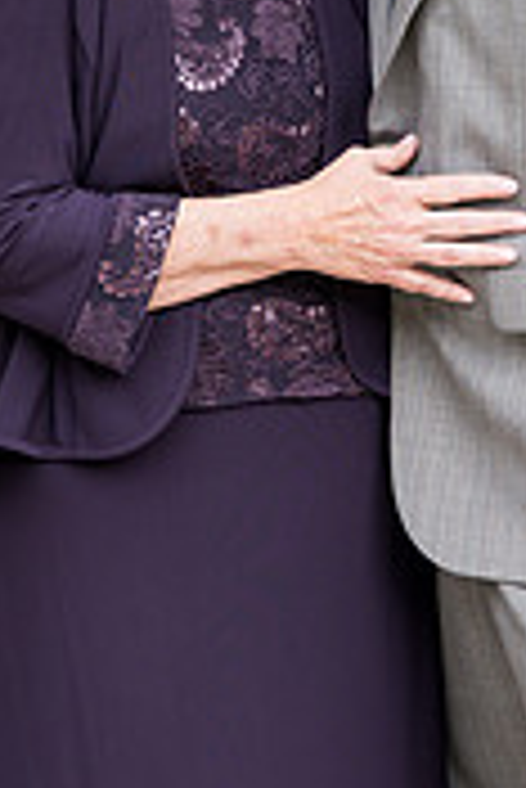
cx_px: 342
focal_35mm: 159
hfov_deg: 8.6
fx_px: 3478
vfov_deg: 12.8
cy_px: 77
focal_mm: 62
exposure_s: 1/500
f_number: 5
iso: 400
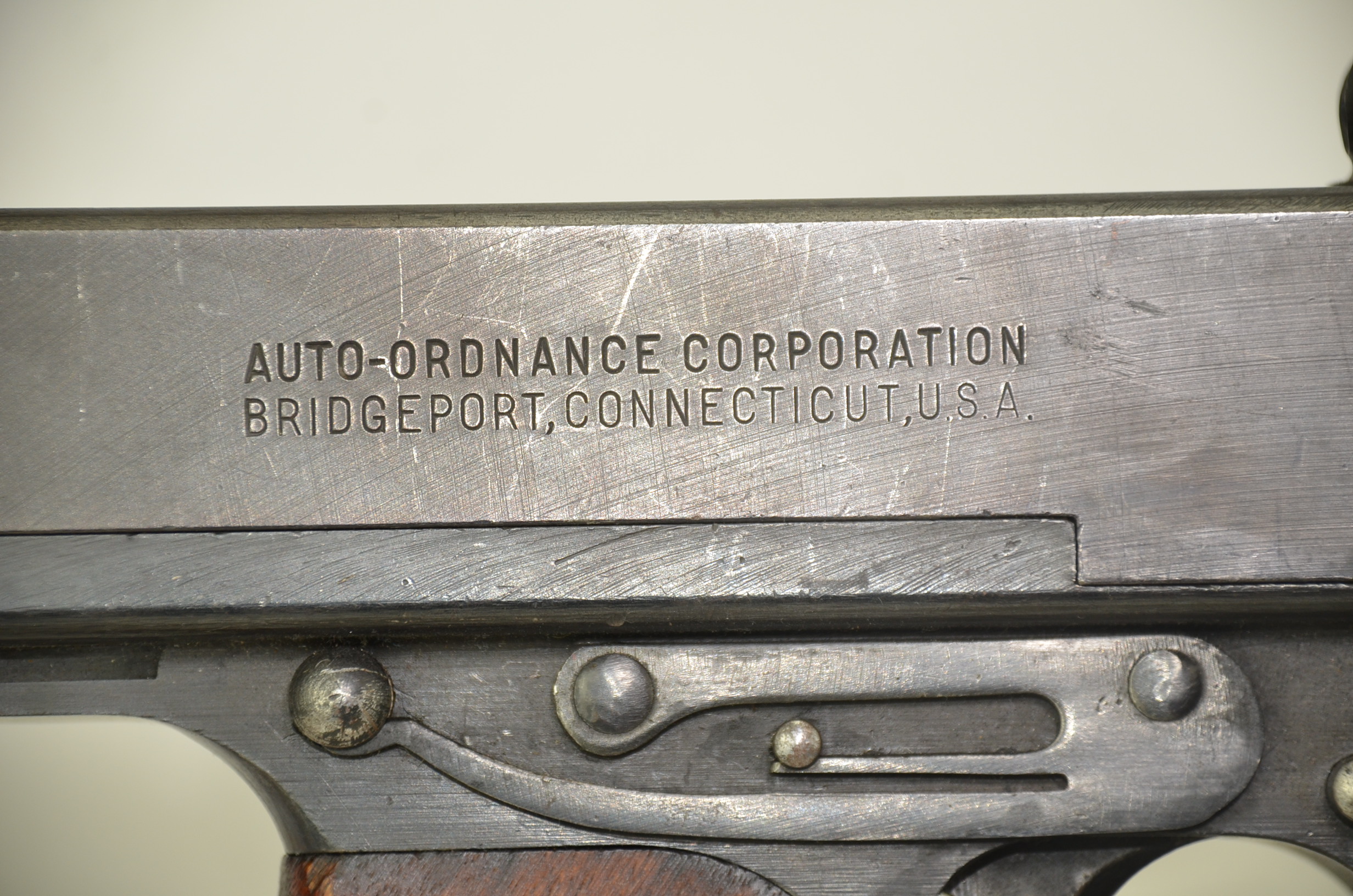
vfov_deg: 6.8
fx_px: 7595
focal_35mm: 202
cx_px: 676
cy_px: 448
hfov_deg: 10.2
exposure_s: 1/125
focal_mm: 135
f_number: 5.6
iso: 400
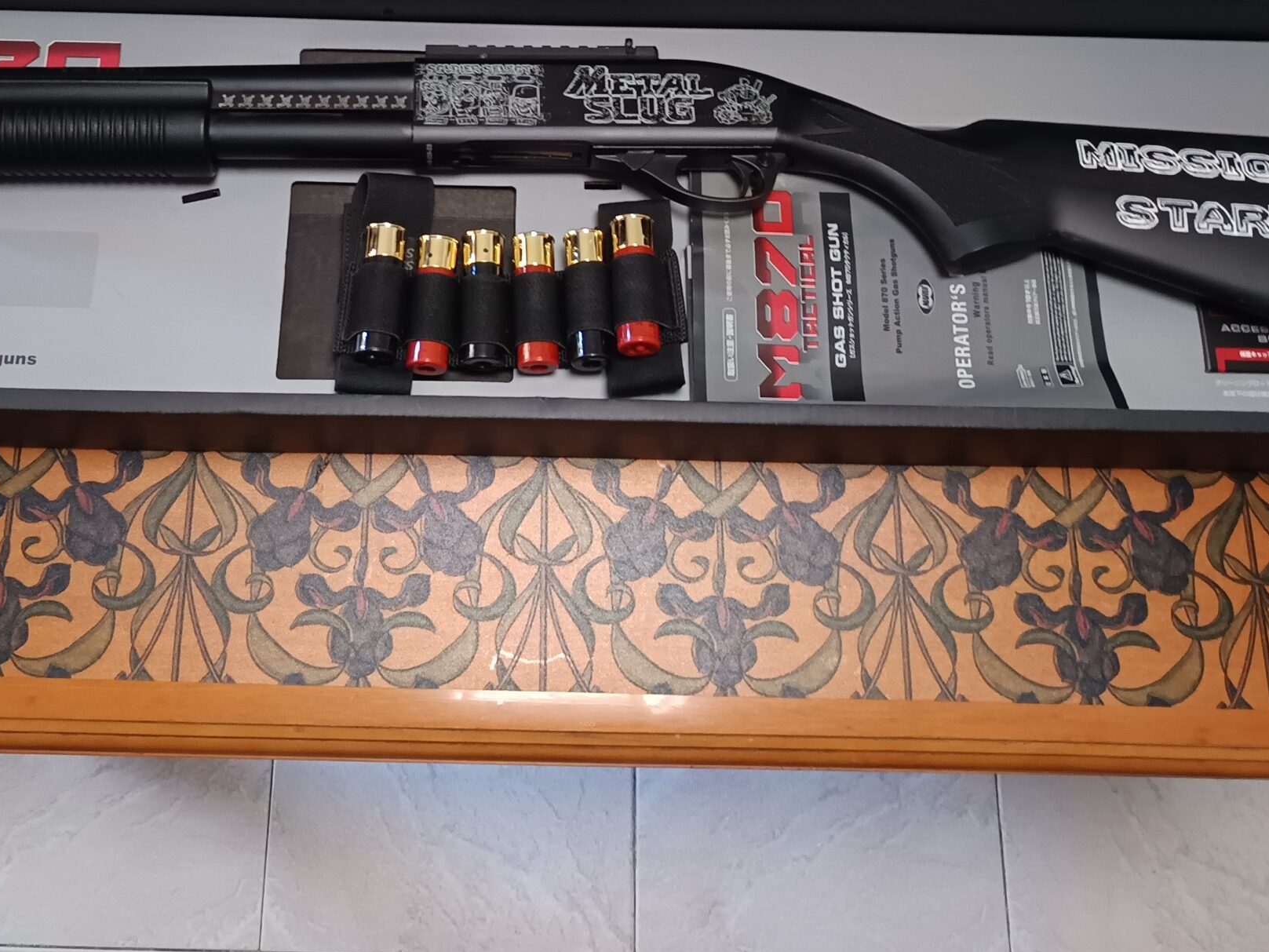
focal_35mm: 38
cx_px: 509
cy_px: 213
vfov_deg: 36.6
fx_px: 1393
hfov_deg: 48.7
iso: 1927
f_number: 1.7
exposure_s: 1/20
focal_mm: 5.31
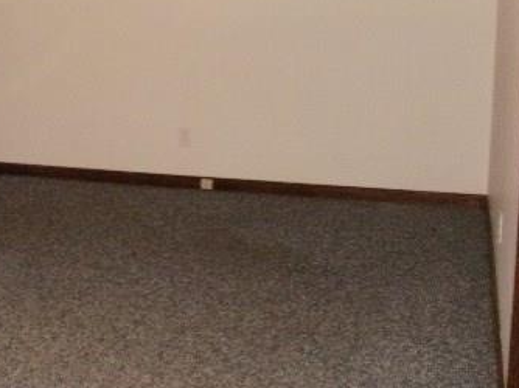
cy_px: 102
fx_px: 1034
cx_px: 54
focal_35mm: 69
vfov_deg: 21.1
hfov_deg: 27.2
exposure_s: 1/30
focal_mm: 6.3
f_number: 3.5
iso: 320
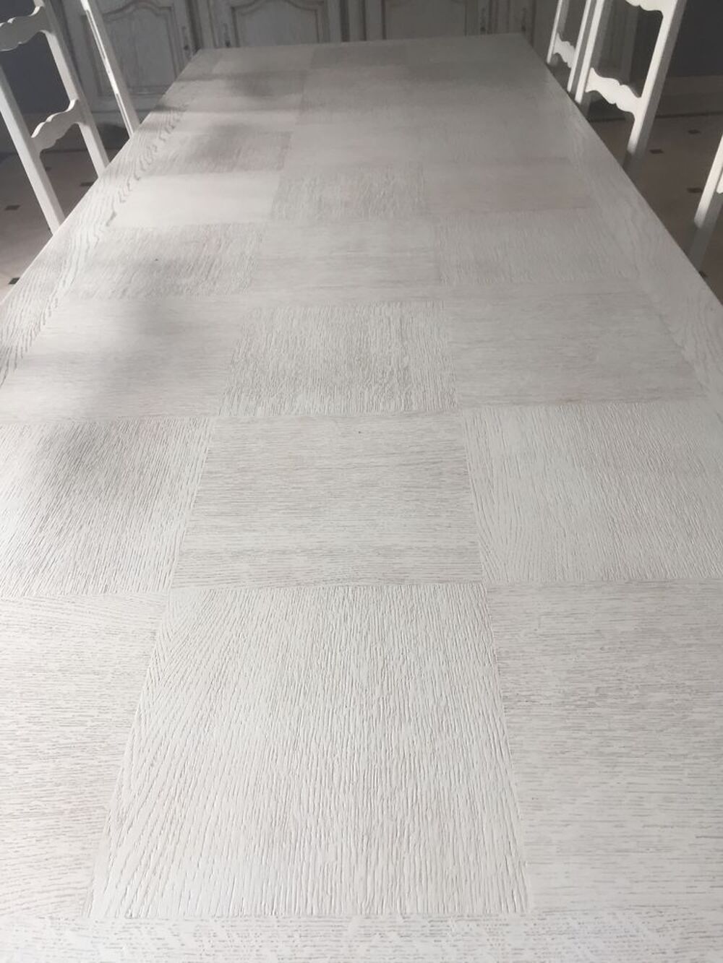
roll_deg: +1.6
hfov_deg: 48.2
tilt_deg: -36.2
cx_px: 362
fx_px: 807
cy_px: 482
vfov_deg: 61.7
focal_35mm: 29
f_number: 2.2
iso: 32
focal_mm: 4.15
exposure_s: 1/33
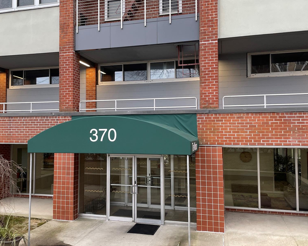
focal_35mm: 34
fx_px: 310
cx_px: 130
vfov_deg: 43.3
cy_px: 118
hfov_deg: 52.6
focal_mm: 4.2
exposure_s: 1/121
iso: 100
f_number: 1.6
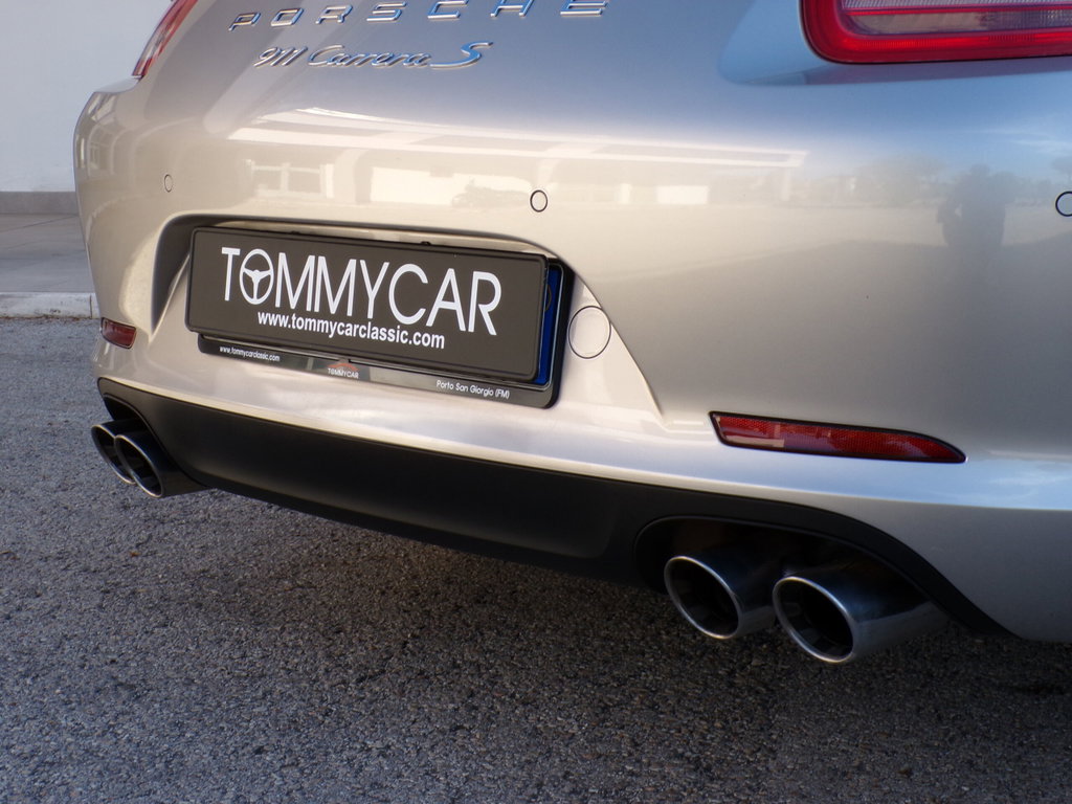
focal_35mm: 56
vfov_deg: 26.1
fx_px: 1734
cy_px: 402
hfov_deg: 34.3
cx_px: 536
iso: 100
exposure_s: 1/140
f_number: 5.5
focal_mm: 10.1
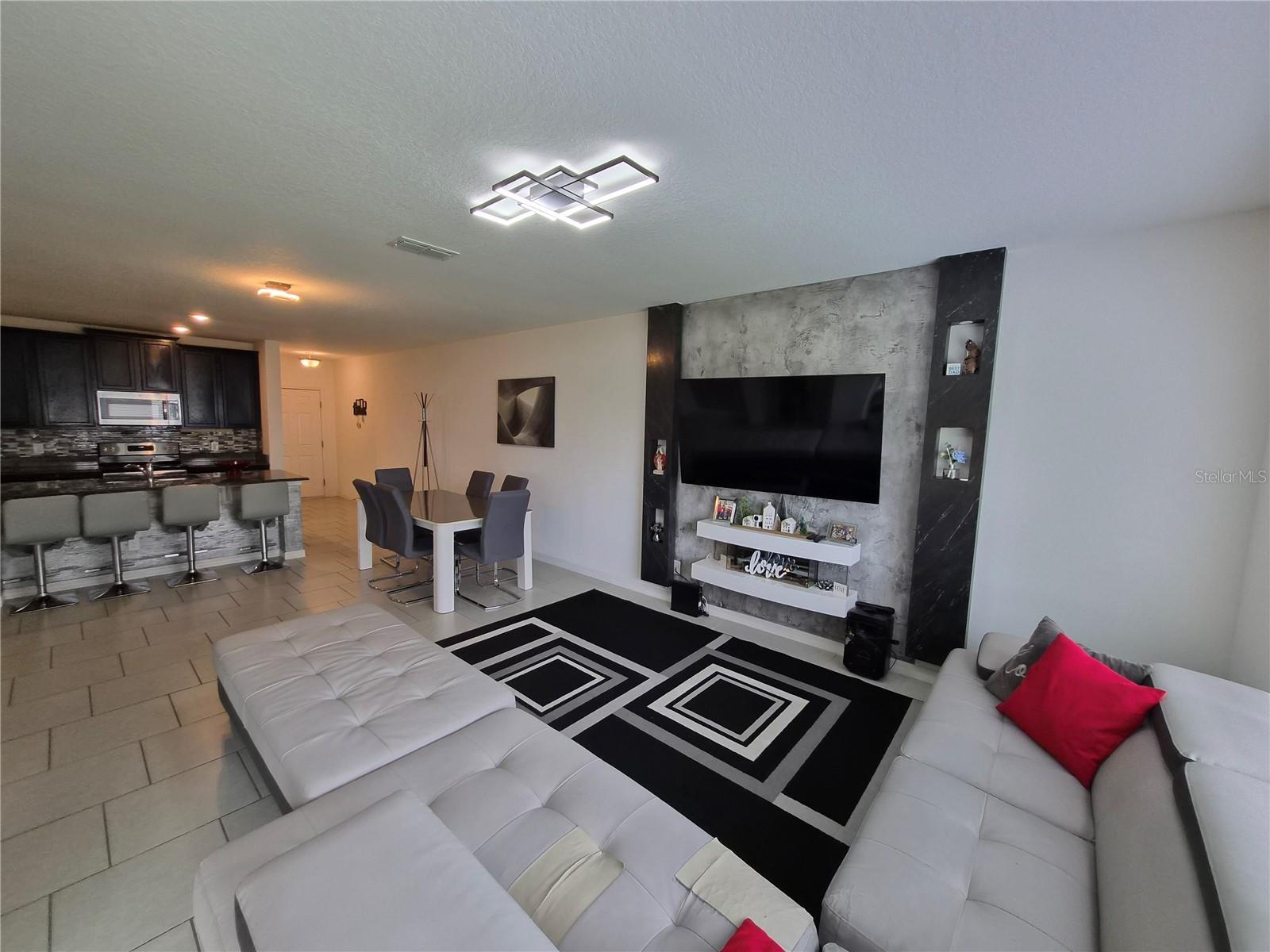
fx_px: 477
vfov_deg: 89.9
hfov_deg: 106.2
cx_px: 635
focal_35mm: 13
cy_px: 476
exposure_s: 1/60
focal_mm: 1.7
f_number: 2.2
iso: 64
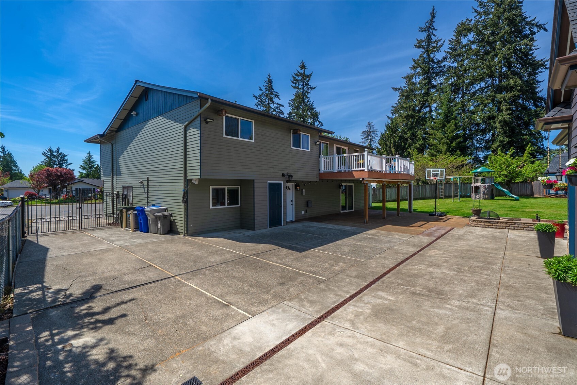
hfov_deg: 100.4
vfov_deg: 77.4
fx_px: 241
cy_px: 192
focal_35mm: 15
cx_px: 288
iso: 80
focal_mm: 15
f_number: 7.1
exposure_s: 1/250
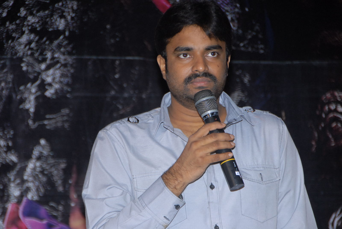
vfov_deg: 5.4
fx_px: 2427
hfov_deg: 8.1
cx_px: 171
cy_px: 114
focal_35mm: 255
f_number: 5.6
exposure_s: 1/125
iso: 500
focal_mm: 170
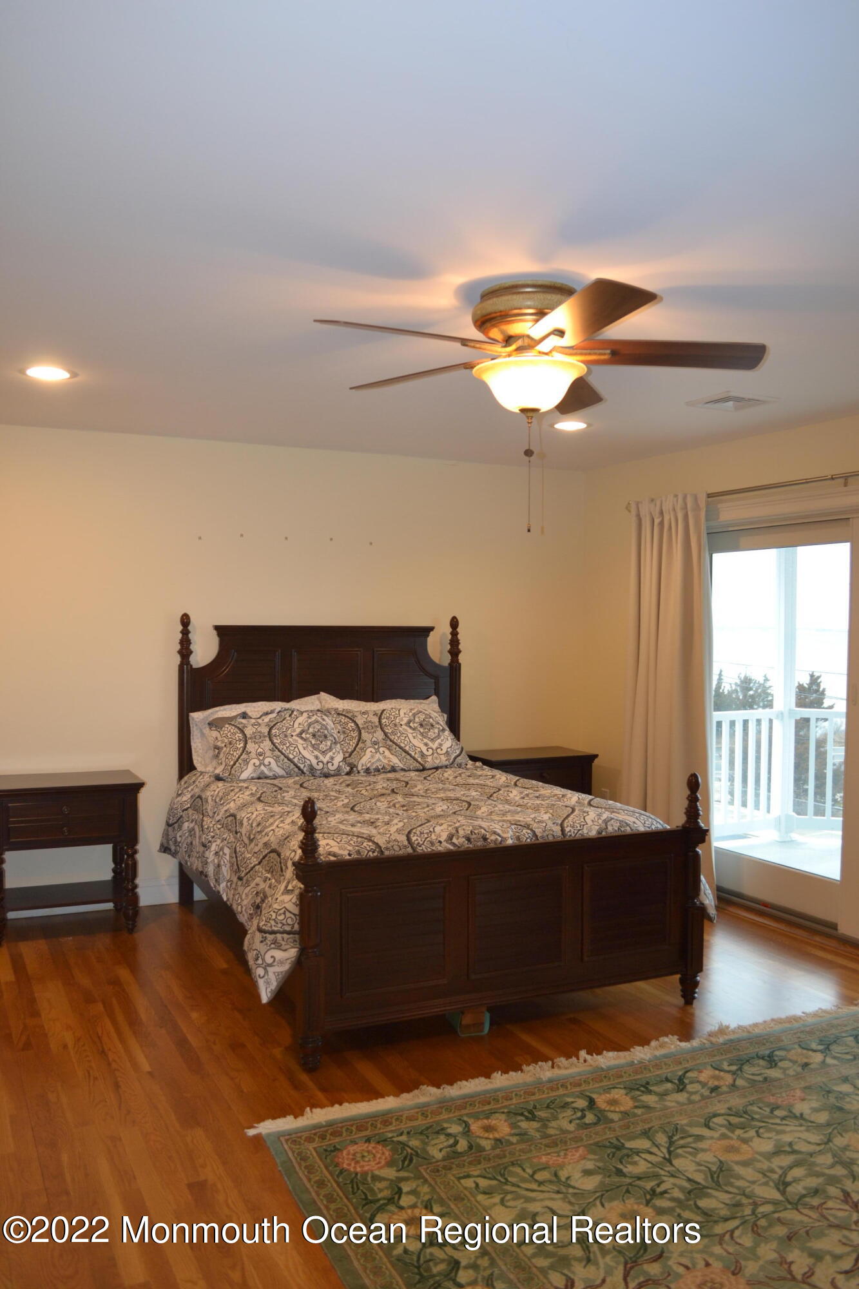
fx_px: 966
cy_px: 644
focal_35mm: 27
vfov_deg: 67.4
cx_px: 430
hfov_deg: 47.9
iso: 360
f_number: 3.5
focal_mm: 18
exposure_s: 1/30
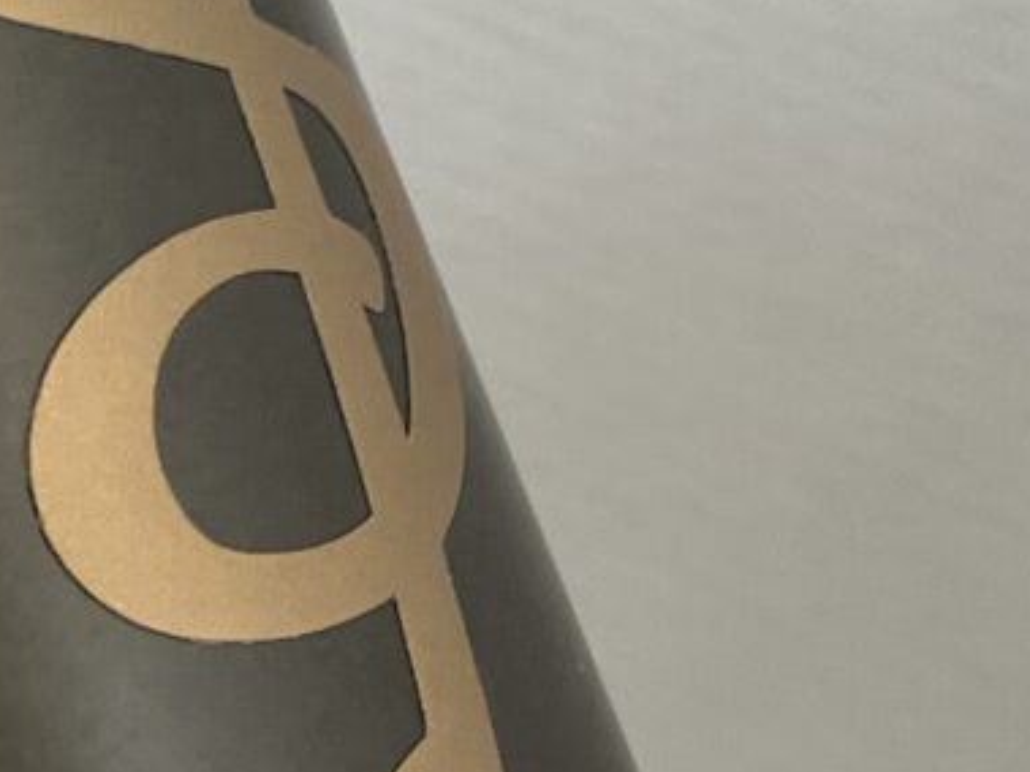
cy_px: 424
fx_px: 5622
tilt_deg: -23.8
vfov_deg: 7.9
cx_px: -68
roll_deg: -2.0
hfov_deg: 10.4
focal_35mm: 189
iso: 50
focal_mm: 3.99
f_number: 1.8
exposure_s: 1/120
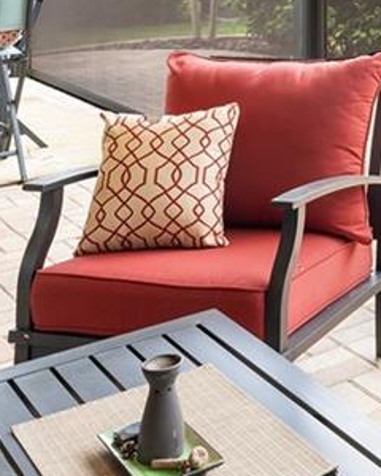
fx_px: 987
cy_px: -102
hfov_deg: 18.8
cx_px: 602
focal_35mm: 70
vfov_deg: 24.5
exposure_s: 1/4
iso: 200
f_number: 8
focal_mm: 14
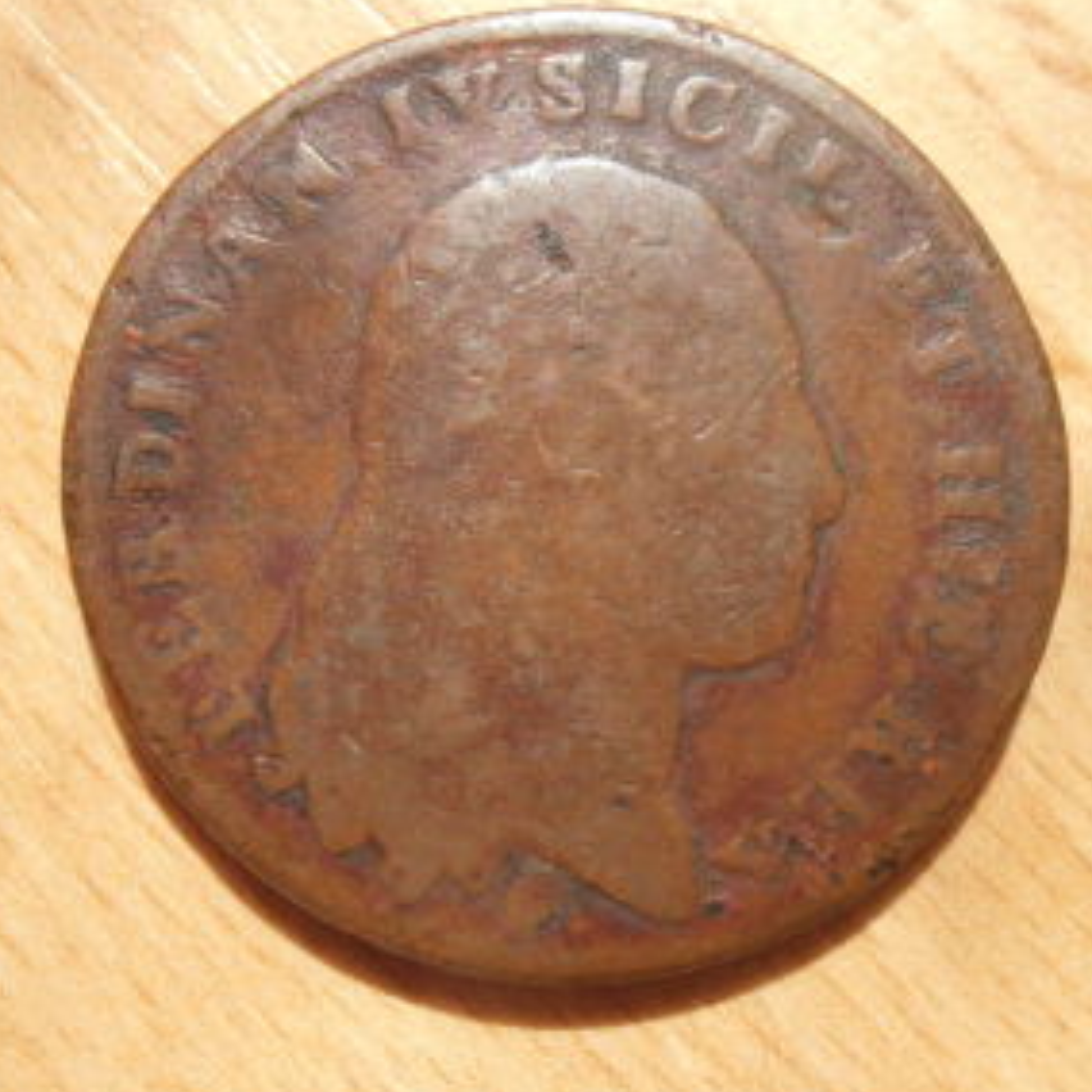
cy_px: 538
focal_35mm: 47
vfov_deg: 36.1
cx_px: 554
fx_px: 1677
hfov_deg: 36.1
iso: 400
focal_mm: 6.61
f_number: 9.9
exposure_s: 1/500
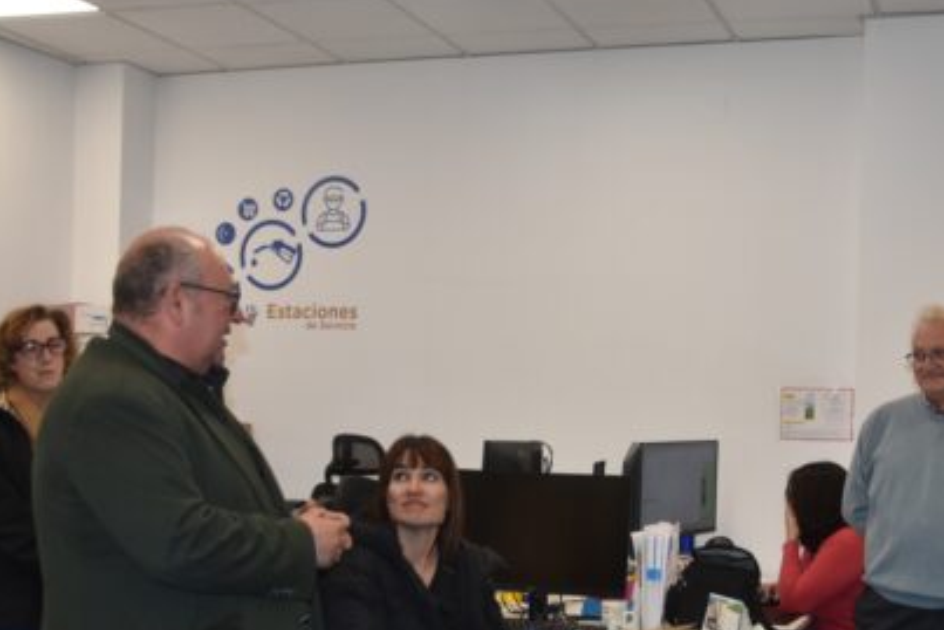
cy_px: 437
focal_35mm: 55
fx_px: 1437
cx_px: 593
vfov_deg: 24.6
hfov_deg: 36.1
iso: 400
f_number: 3.8
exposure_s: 1/100
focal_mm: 23
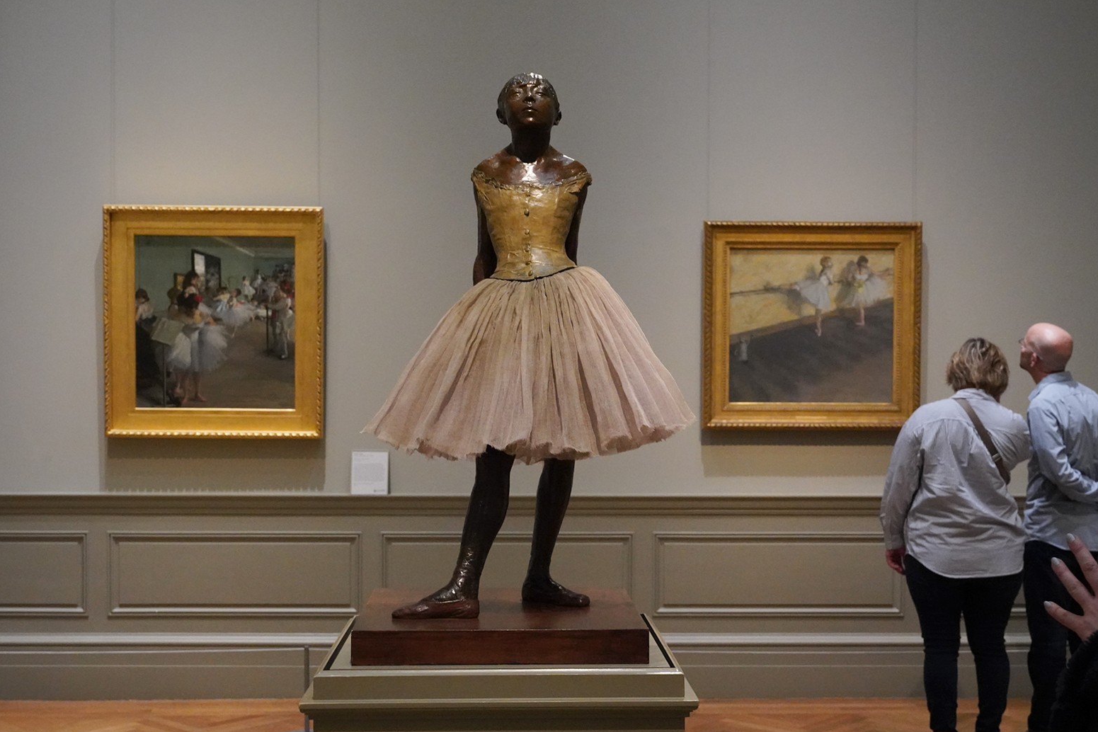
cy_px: 402
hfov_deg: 40.3
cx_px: 536
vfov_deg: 27.5
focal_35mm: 49
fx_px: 1494
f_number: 6.3
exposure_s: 1/100
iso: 8000
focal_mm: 38
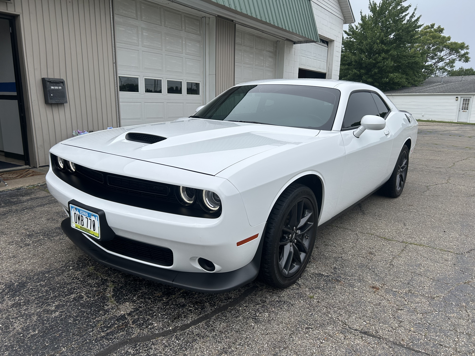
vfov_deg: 53.1
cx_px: 238
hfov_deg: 67.3
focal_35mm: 26
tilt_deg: -12.6
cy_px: 178
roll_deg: -0.9
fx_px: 357
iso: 50
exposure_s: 1/1934
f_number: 1.5
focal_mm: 5.7
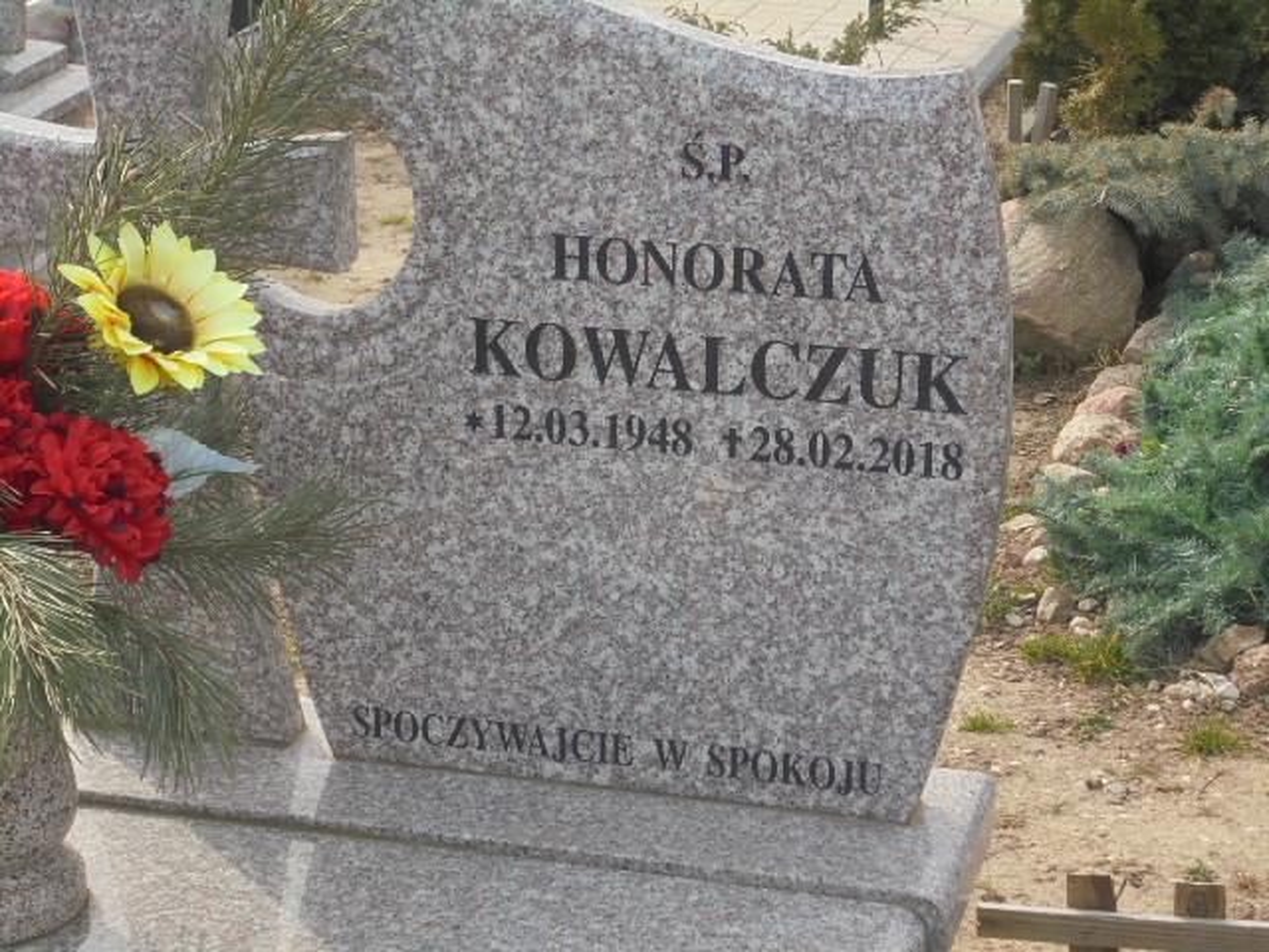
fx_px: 3043
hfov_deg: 23.6
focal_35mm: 83
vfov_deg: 17.8
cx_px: 634
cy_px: 476
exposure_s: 1/160
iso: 100
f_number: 6.7
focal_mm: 14.9
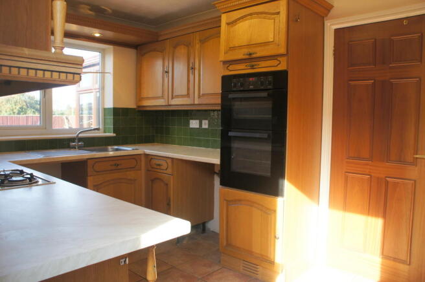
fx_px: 318
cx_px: 212
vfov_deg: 47.8
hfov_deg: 67.4
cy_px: 141
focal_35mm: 27
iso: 200
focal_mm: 18
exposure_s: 1/60
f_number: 5.6
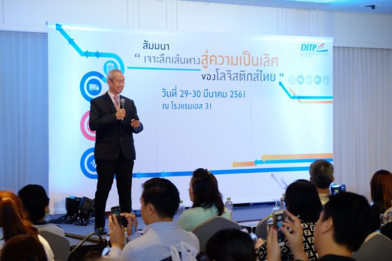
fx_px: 914
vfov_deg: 16.3
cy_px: 129
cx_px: 197
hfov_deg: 24.2
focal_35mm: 84
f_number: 4
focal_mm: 55
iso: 3200
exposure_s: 1/125
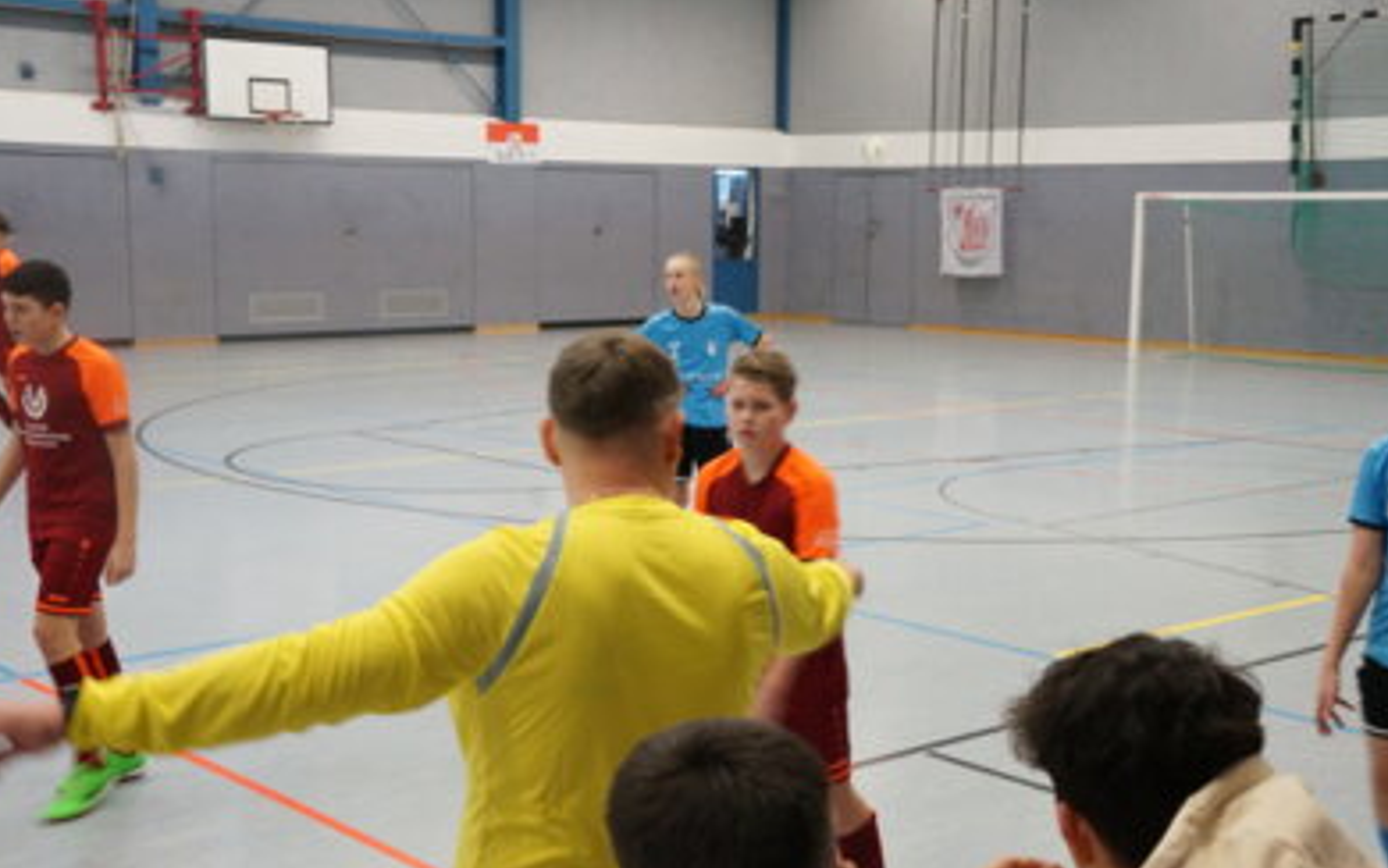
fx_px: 1836
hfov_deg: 41.4
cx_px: 705
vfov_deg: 26.6
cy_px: 466
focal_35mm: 49
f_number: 11
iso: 3200
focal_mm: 31
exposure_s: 1/50
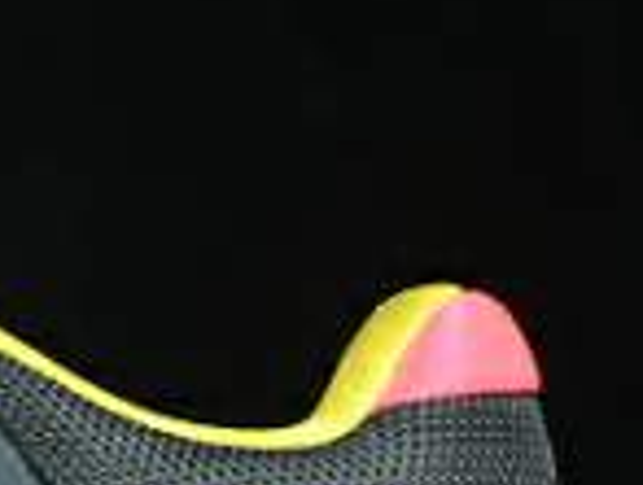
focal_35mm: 357
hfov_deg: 5.5
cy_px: 502
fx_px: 6648
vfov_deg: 4.2
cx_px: -446
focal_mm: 50
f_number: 6.3
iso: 160
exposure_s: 1/60
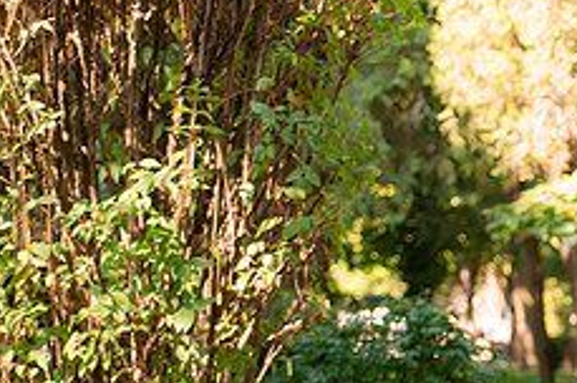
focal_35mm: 142
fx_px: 2273
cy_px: 501
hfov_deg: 13.8
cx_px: 814
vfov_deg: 9.5
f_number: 2.8
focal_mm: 47
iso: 320
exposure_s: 1/320
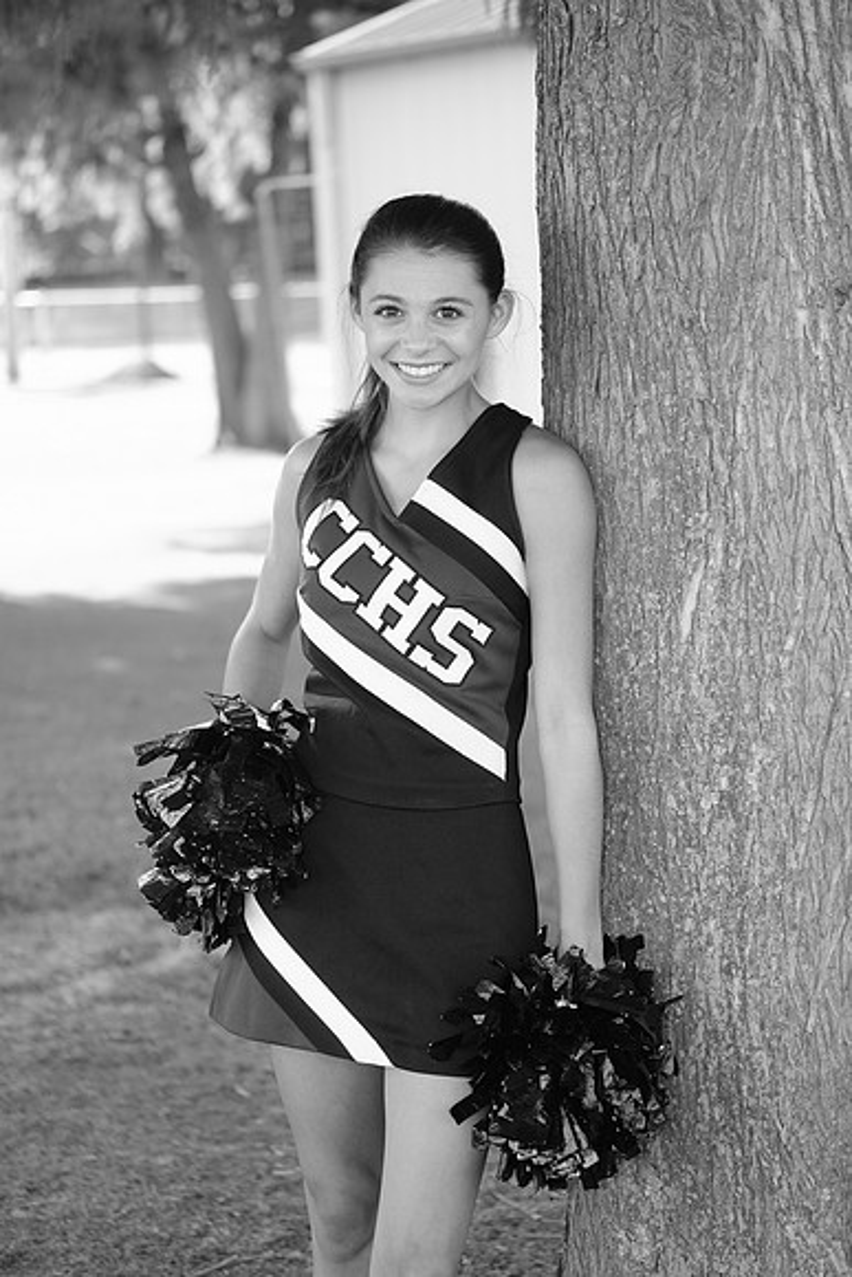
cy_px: 638
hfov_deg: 18.2
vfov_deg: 27.0
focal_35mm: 75
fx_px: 2661
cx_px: 426
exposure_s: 1/250
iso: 200
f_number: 2.2
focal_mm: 50
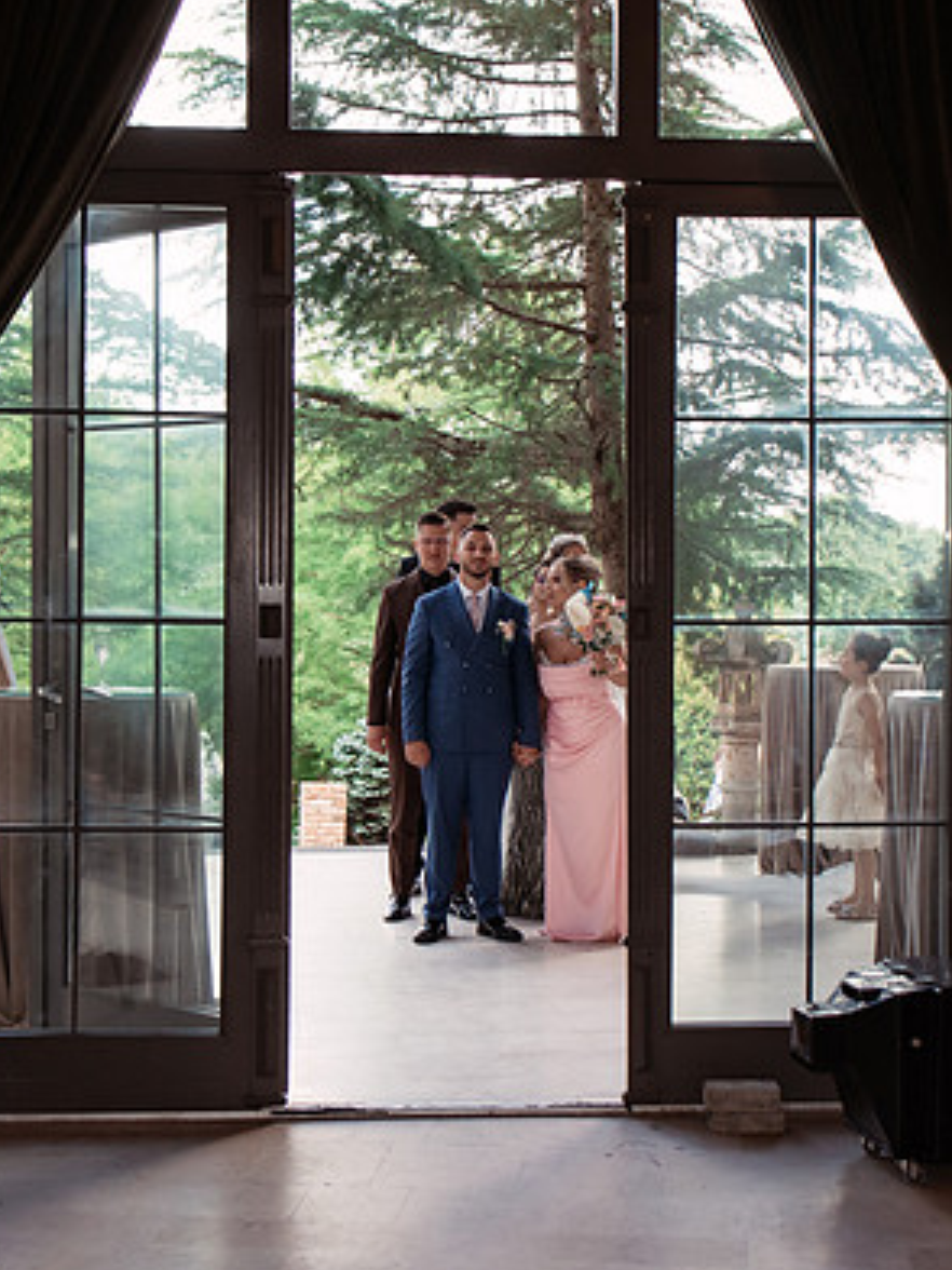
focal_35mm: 58
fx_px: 2127
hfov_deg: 25.2
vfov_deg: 33.2
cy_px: 596
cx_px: 507
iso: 1250
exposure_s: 1/250
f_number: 5.6
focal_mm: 35
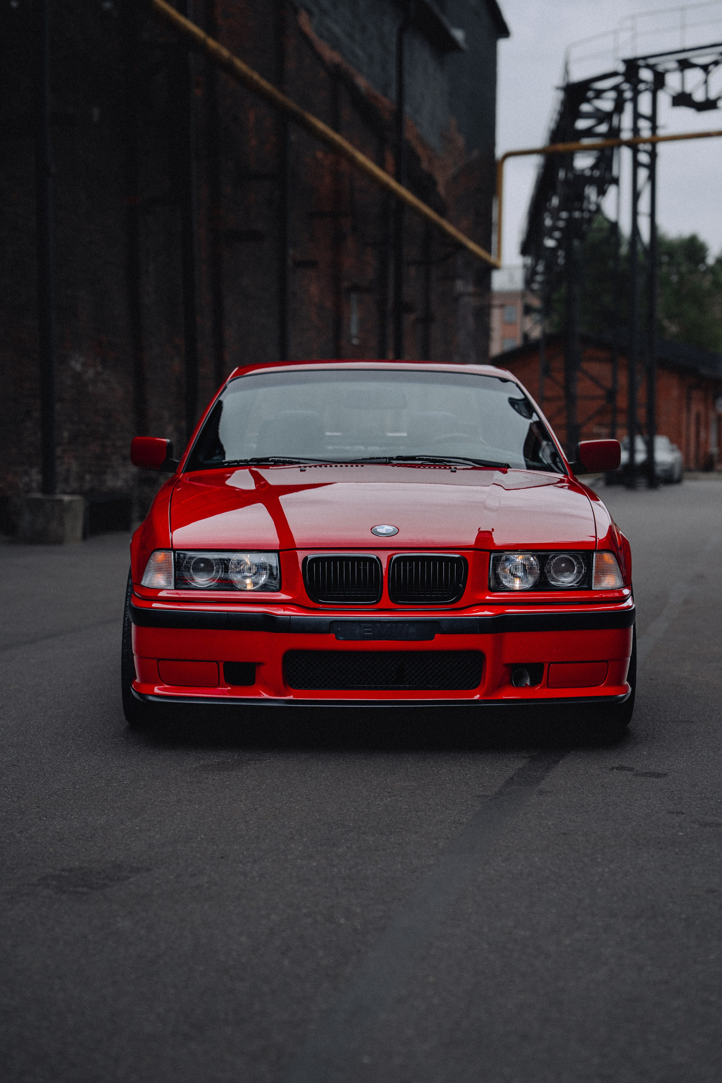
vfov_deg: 28.8
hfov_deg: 19.5
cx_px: 361
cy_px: 542
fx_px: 2106
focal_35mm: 70
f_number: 2.8
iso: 200
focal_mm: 70
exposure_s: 1/1000
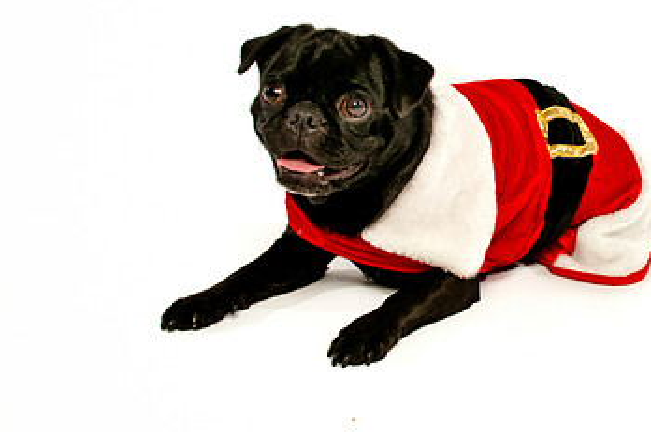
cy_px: 164
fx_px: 1083
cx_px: 526
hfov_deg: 32.5
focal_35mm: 60
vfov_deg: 22.5
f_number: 14
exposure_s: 1/250
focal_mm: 24
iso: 200
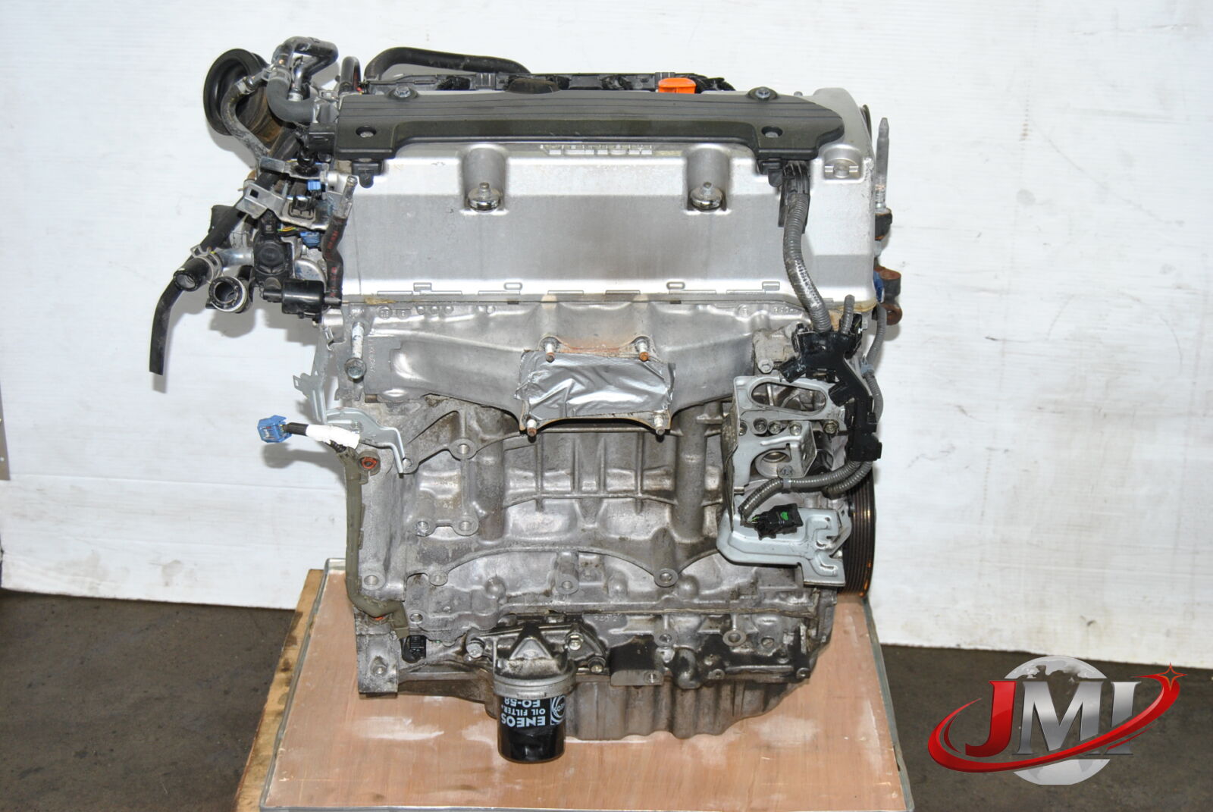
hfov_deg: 33.4
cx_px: 606
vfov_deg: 22.7
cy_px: 406
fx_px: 2024
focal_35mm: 60
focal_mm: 40
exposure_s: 1/200
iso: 400
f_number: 6.3
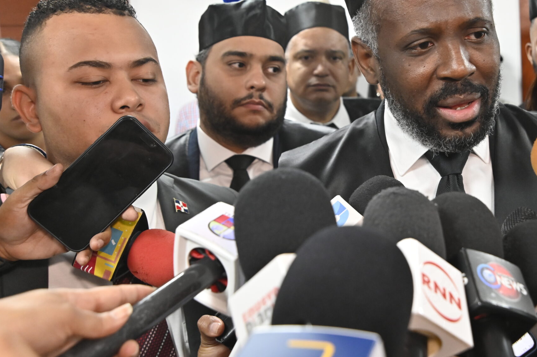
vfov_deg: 26.4
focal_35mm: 51
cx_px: 401
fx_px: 760
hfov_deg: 38.0
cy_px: 139
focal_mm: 34
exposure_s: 1/125
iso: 3200
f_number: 5.6
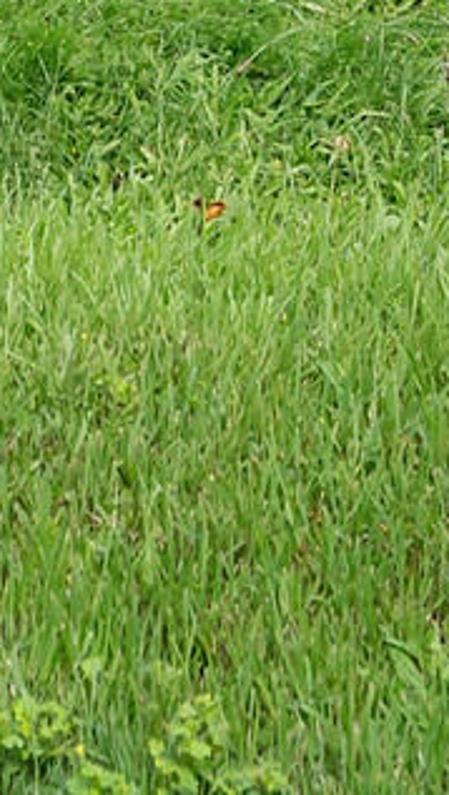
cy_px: -816
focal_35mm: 132
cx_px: -90
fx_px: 2786
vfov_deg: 13.7
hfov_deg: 9.1
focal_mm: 16
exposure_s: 1/1000
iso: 250
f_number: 4
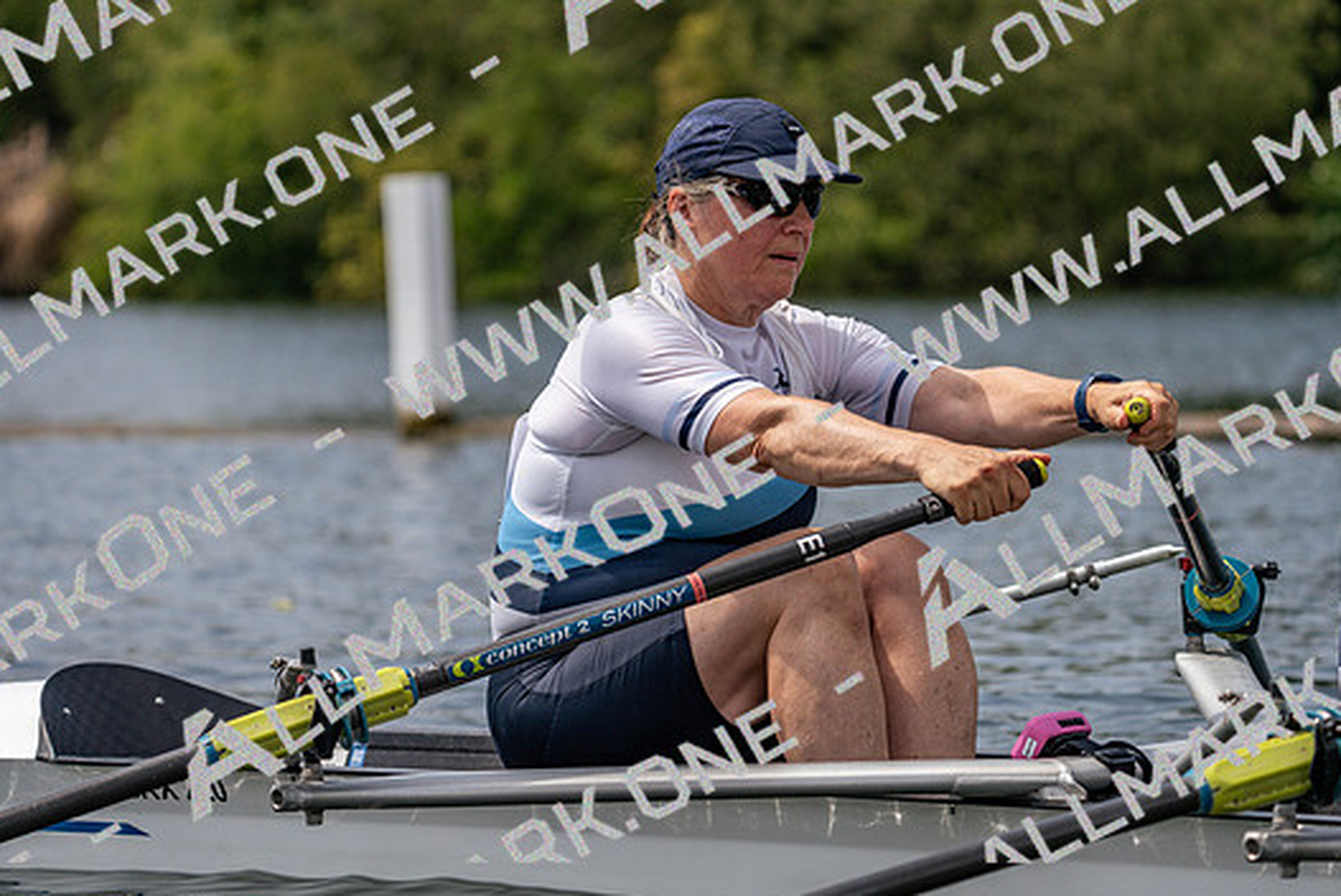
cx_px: 700
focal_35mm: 220
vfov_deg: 6.3
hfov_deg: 9.4
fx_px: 8199
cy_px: 426
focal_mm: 200
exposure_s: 1/1600
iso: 200
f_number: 5.6
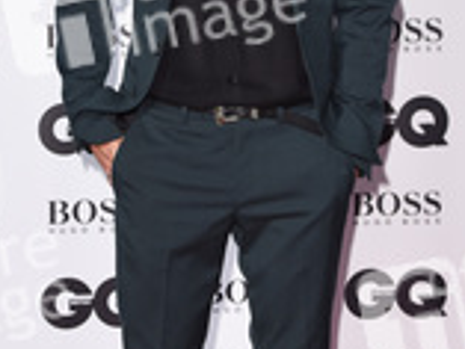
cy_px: 154
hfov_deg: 10.1
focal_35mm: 196
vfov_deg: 7.6
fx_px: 2635
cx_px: 241
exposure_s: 1/250
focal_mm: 80
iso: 800
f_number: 5.6
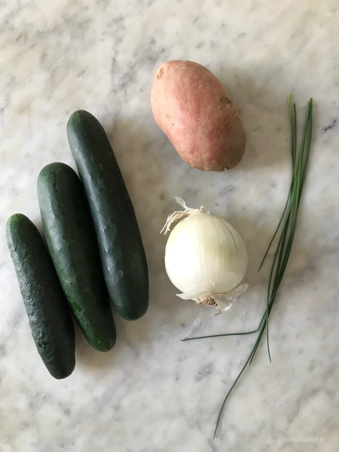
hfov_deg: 49.7
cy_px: 226
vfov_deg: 63.4
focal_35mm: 28
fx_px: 366
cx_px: 170
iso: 25
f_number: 1.8
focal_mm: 3.99
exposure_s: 1/33
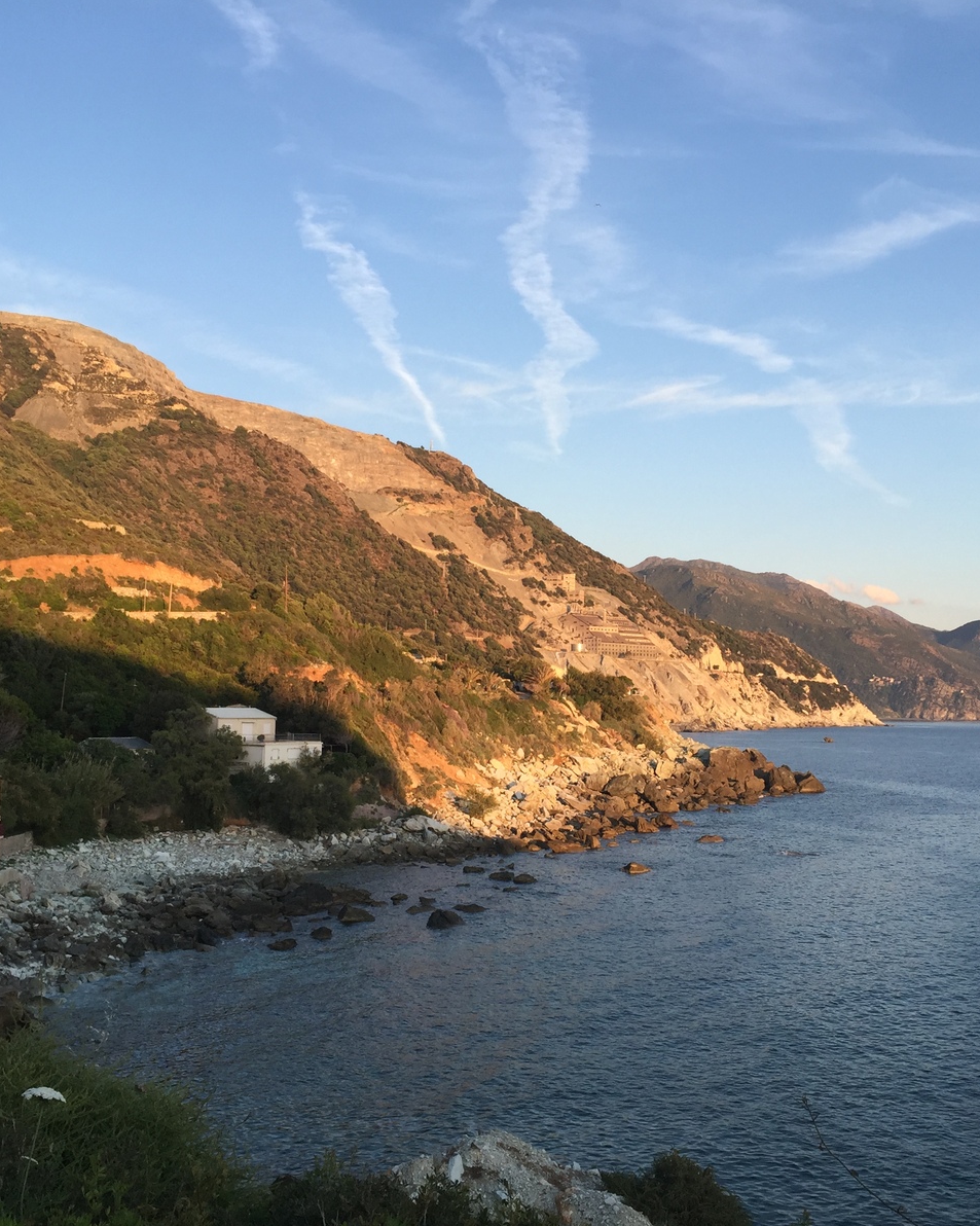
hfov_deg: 39.1
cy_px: 611
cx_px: 539
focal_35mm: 38
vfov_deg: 47.9
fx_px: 1378
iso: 32
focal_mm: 4.15
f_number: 2.2
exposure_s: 1/494
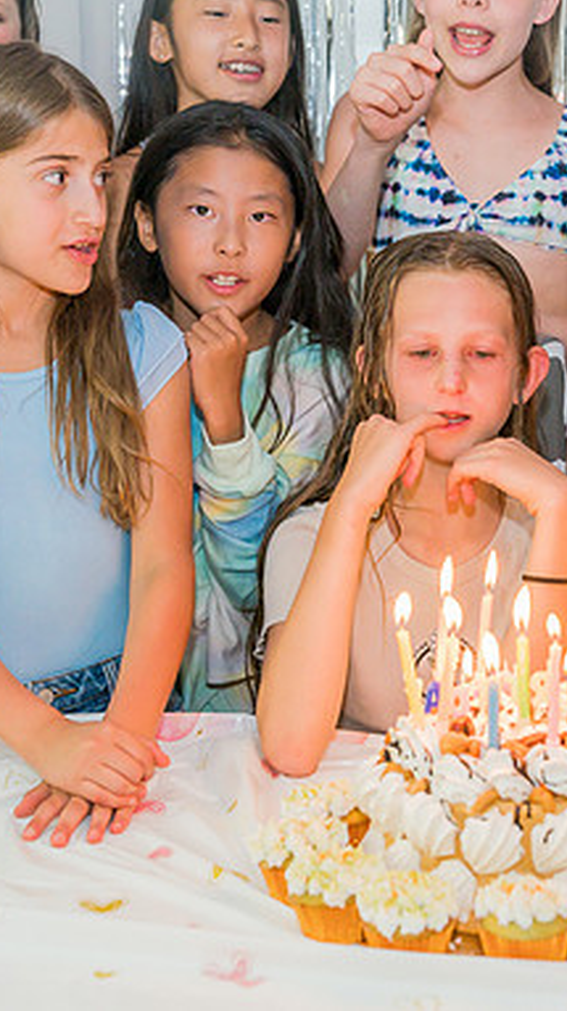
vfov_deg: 29.0
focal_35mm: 73
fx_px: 1954
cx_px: 496
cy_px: 503
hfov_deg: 16.3
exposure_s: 1/250
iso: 5000
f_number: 4.5
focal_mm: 46
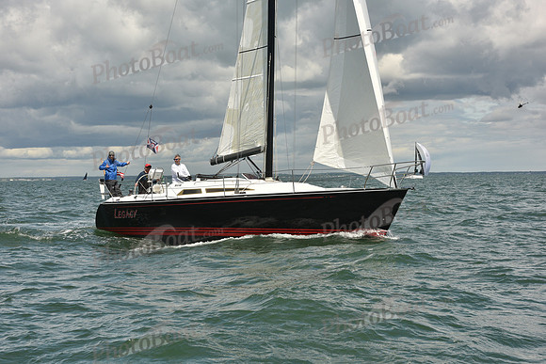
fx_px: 1244
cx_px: 273
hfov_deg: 24.8
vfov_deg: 16.7
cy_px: 182
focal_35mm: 82
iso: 320
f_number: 13
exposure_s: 1/800
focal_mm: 82
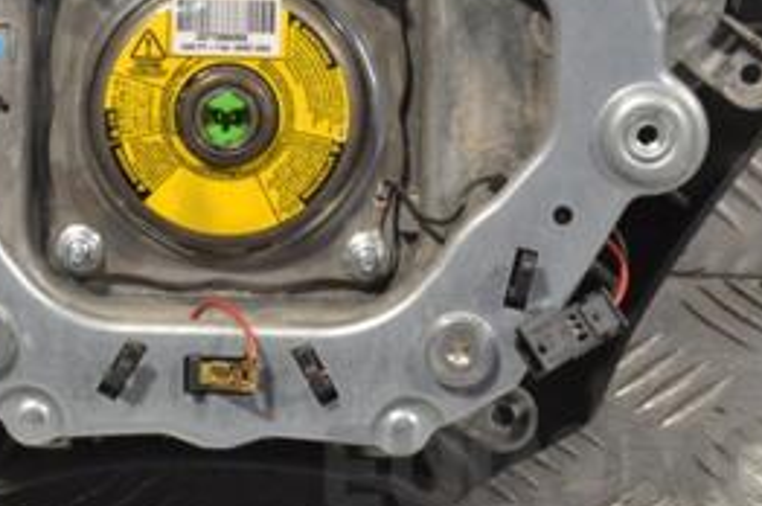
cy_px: 81
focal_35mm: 189
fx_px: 3999
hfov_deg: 10.9
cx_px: 270
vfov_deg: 7.2
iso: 3200
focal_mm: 55
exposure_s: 1/250
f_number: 8
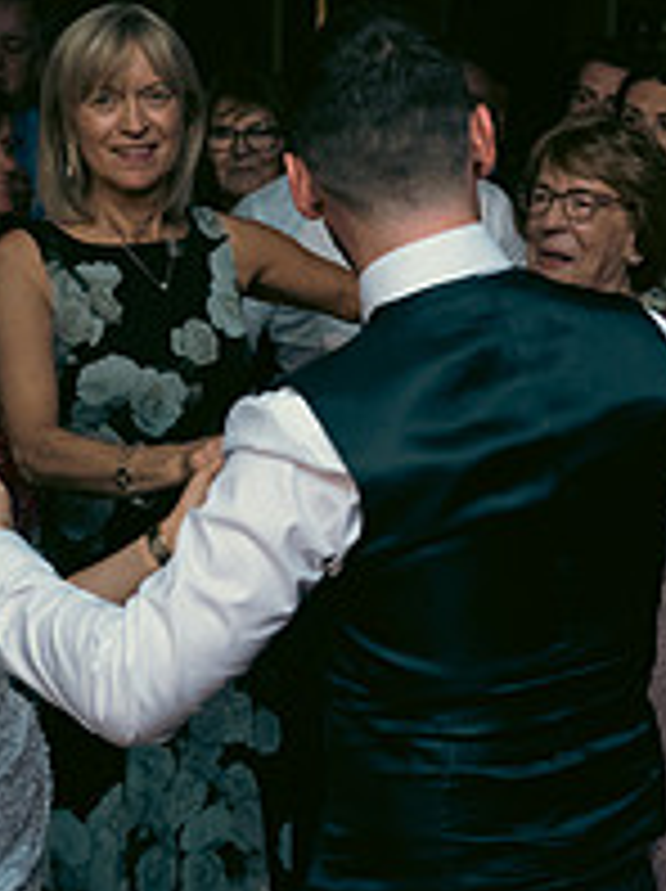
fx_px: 2031
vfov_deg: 24.7
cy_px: 398
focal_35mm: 79
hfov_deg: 18.6
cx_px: 414
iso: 800
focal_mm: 28
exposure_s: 1/160
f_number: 3.5
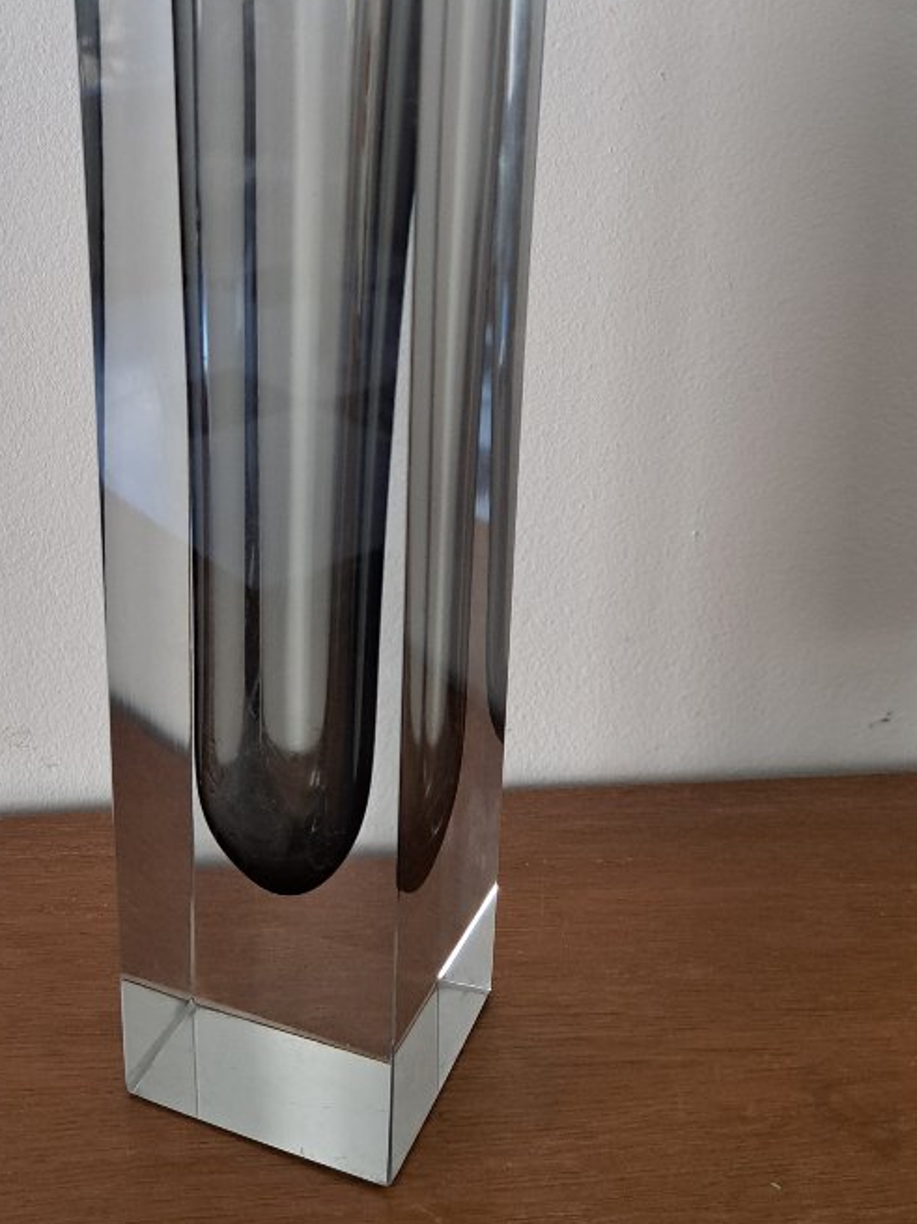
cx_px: 219
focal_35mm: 44
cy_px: 260
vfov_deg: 41.3
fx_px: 1555
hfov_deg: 32.2
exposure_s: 1/50
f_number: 1.8
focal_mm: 5.23
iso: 160
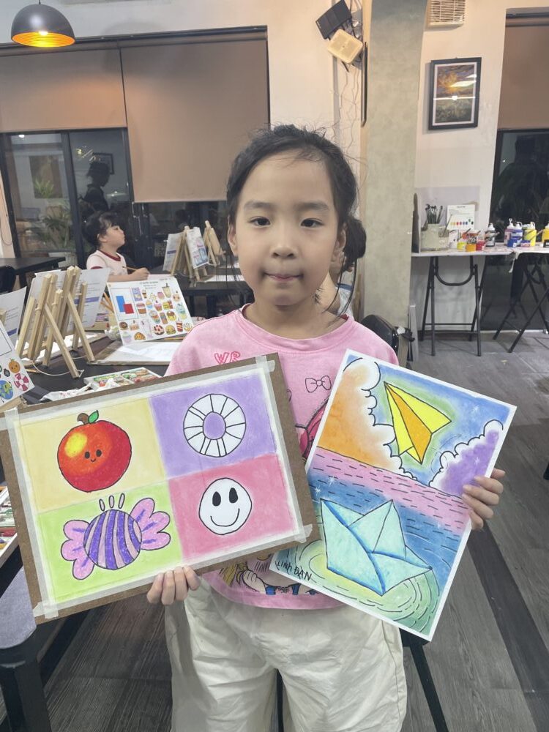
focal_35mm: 26
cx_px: 274
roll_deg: +2.1
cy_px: 366
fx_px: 550
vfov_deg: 67.3
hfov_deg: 53.1
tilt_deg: -16.6
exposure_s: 1/100
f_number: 1.6
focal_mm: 4.2
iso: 100
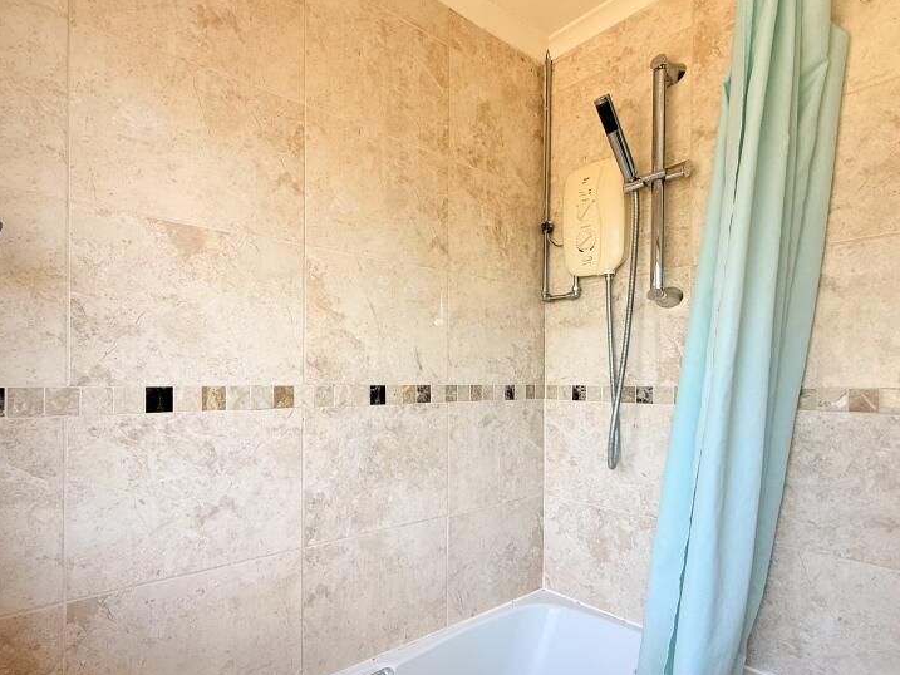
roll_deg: -0.1
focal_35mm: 20
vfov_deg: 65.8
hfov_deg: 81.4
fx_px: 520
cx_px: 398
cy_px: 378
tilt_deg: +1.4
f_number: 2.2
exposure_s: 1/99
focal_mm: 2.22
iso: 80
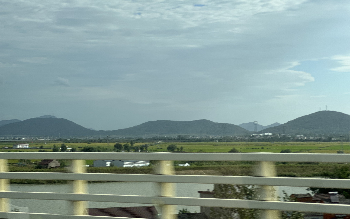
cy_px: 95
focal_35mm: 82
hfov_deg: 25.2
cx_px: 175
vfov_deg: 15.9
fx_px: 782
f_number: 2.8
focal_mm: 9
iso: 25
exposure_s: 1/229
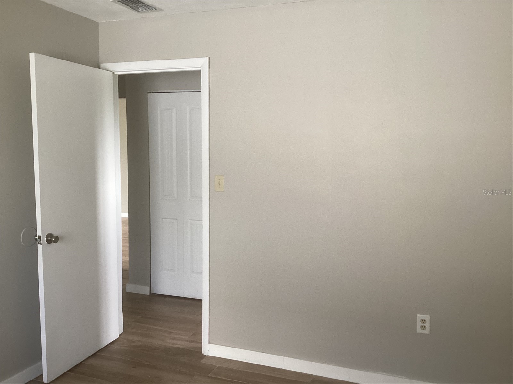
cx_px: 256
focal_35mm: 31
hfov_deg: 58.4
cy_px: 192
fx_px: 459
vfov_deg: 45.4
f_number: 2.4
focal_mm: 3.3
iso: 160
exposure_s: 1/60
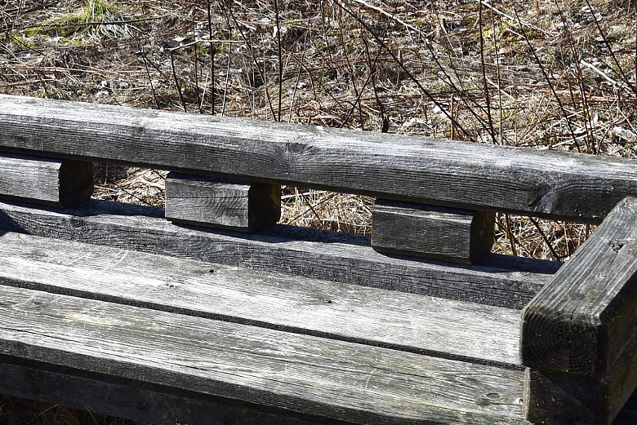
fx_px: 1416
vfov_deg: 17.0
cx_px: 216
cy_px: 281
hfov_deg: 25.2
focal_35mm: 80
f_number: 8
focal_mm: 26
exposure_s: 1/250
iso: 250
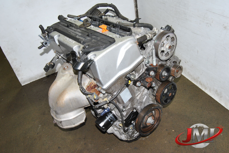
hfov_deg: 57.2
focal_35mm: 33
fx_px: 210
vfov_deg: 40.1
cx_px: 114
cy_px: 76
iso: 400
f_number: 10
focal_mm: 22
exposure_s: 1/80
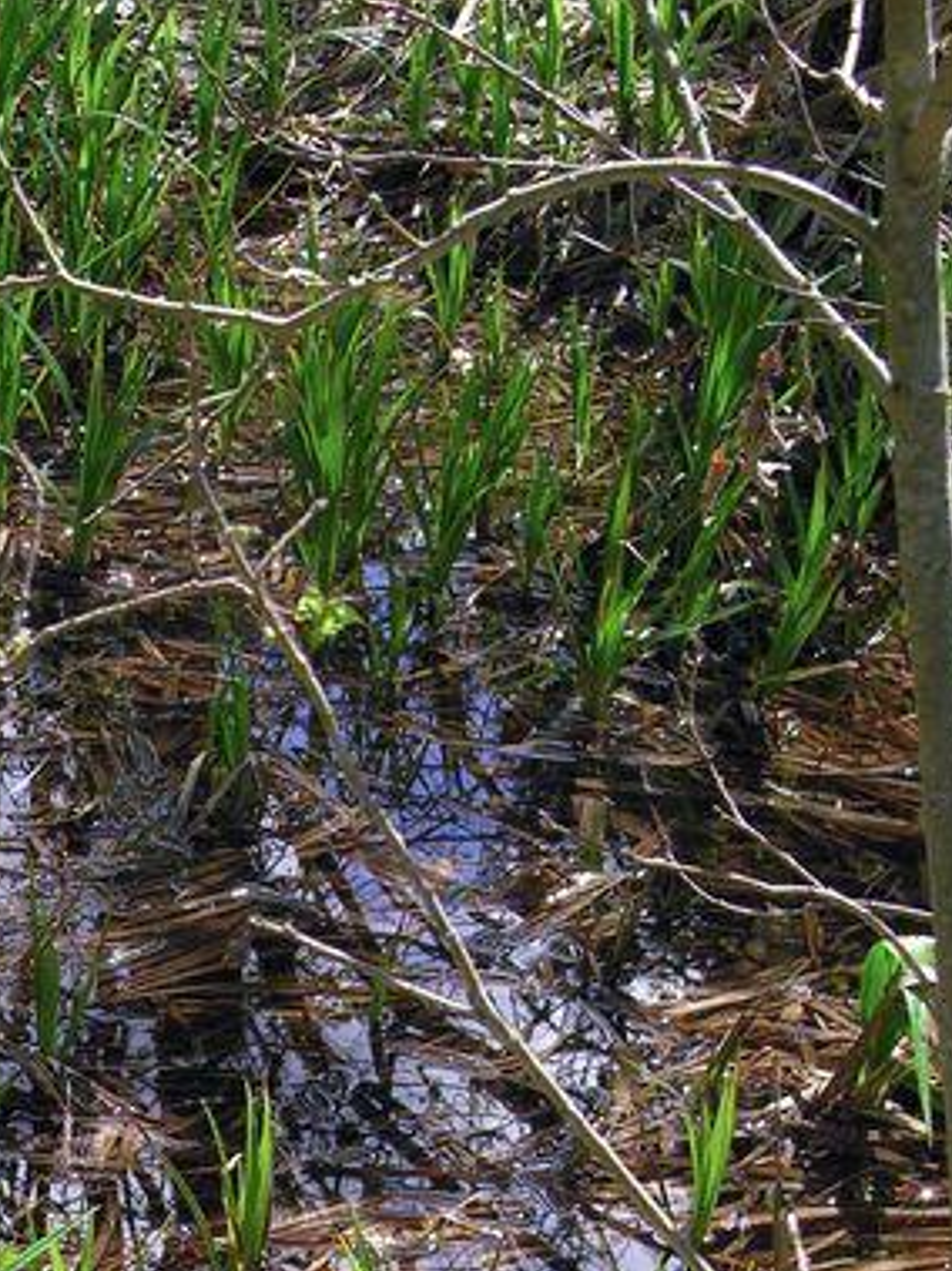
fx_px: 5577
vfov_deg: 12.8
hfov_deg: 9.6
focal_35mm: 152
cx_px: -149
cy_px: 1284
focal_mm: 16.4
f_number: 5
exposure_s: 1/97.8
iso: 50
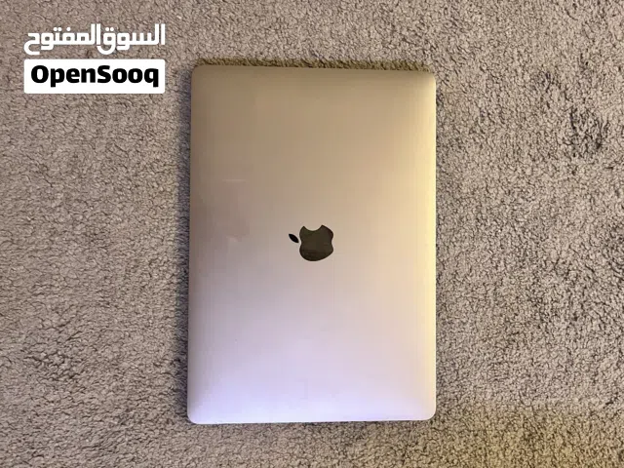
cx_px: 312
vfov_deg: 53.1
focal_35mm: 26
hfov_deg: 67.3
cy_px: 234
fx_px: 469
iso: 500
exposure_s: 1/49
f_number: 1.6
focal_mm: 5.1
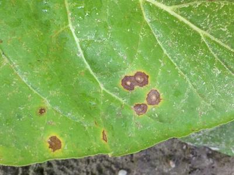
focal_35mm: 30
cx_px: 117
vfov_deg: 46.8
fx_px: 203
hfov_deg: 60.0
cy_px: 88
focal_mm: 4.12
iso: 32
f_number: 2.2
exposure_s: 1/129
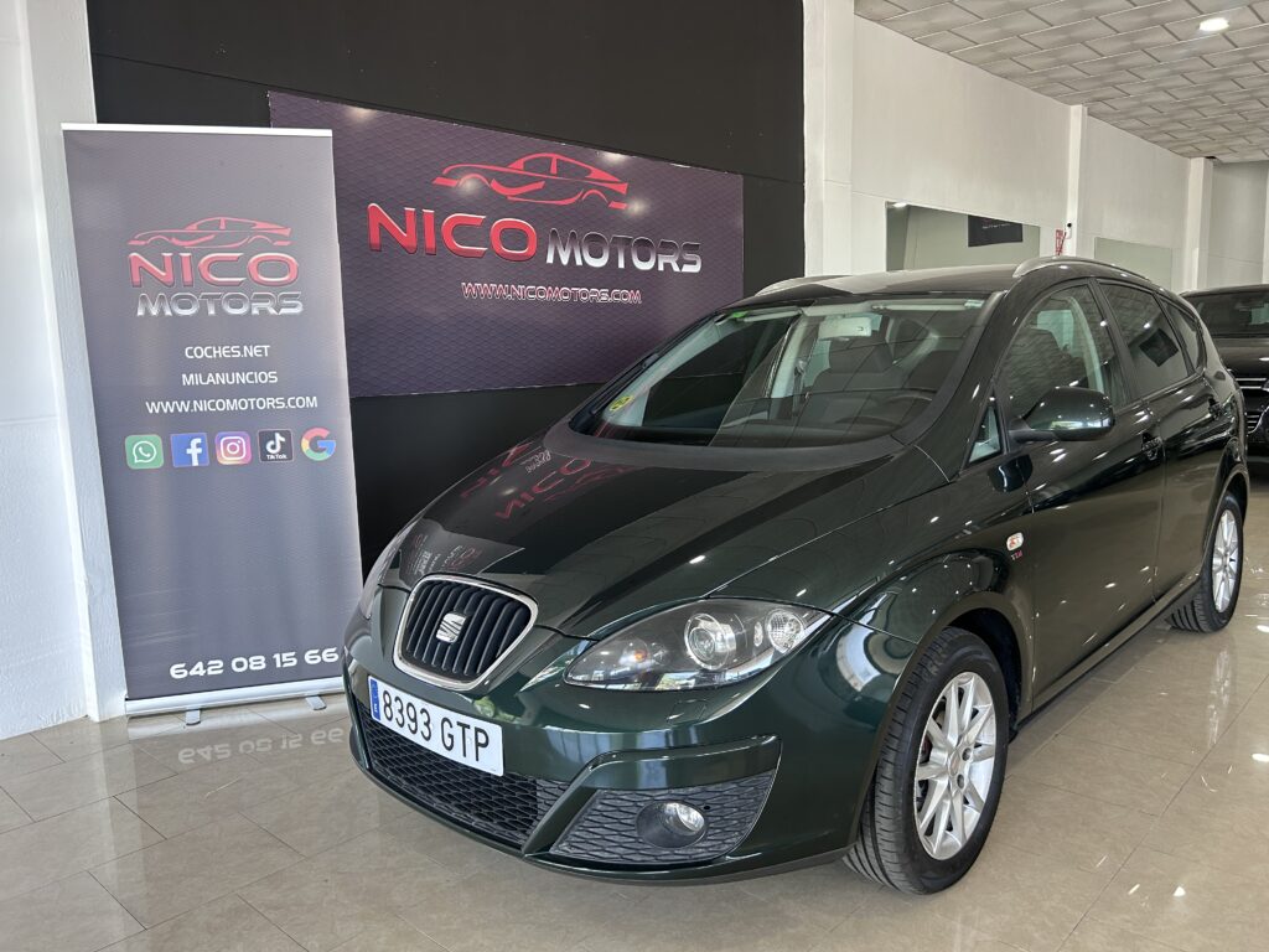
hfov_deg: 67.3
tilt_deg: -8.0
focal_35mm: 26
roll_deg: +1.9
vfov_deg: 53.1
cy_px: 476
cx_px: 634
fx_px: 953
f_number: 1.5
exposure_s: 1/121
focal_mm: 5.7
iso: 125
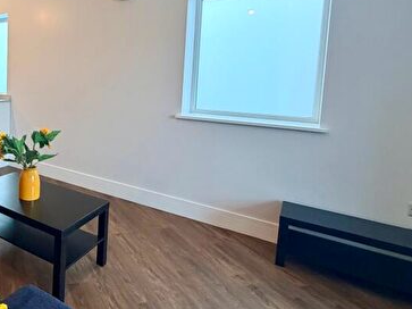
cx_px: 45
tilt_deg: -4.1
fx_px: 321
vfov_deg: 50.3
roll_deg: -1.7
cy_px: 99
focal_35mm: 27
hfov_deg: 56.8
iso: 160
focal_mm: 2.22
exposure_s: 1/100
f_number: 2.2
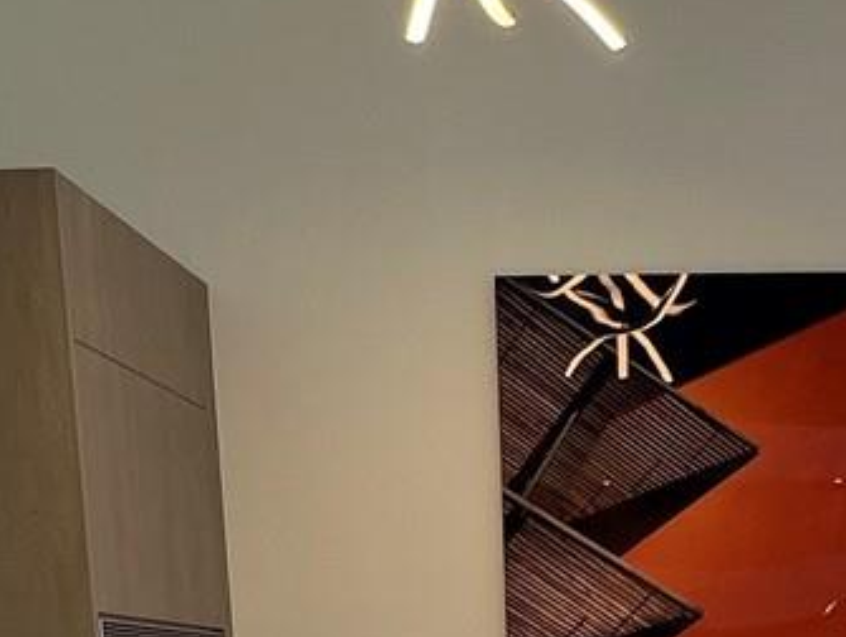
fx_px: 1517
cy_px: 956
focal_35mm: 62
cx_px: 745
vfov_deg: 20.3
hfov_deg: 30.0
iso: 40
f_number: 1.8
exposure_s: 1/120
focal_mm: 1.57
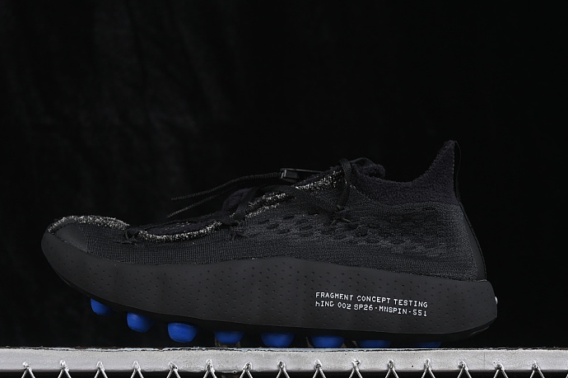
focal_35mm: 87
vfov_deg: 15.7
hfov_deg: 23.4
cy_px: 211
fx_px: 1372
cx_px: 278
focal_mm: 50
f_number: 6.3
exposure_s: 1/60
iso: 160
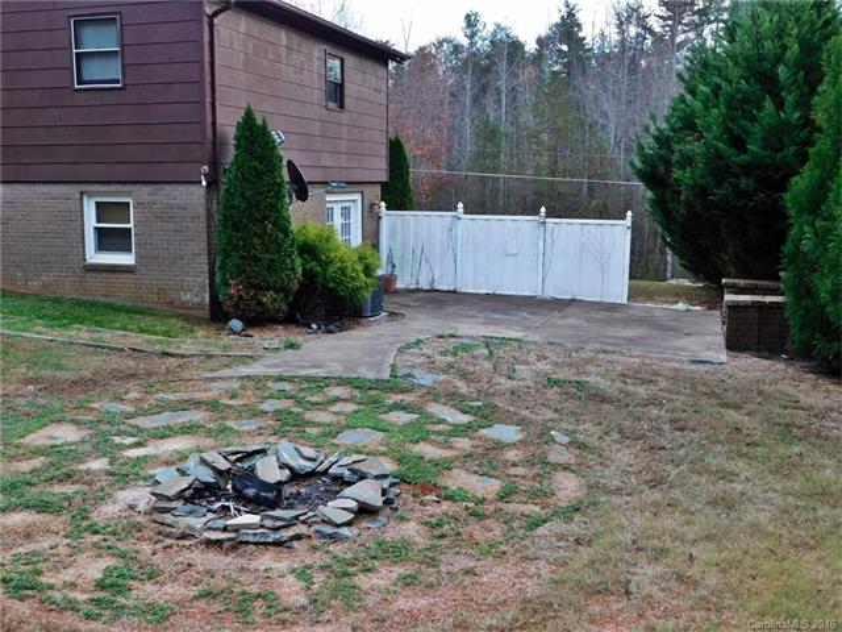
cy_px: 316
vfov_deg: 39.7
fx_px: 876
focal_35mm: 36
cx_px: 421
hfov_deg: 51.4
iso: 125
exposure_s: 1/40
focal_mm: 6.3
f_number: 3.5
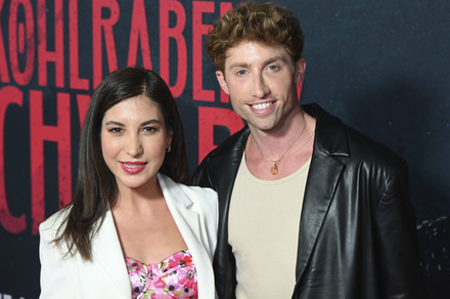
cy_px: 148
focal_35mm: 118
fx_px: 1473
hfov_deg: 17.4
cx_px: 224
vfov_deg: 11.6
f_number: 6.3
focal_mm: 115
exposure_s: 1/100
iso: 1250
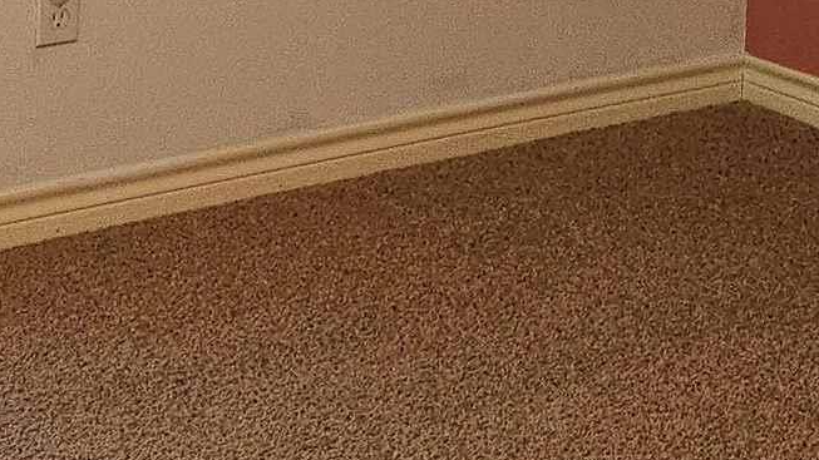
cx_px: 257
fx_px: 2671
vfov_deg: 9.5
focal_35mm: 123
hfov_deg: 17.4
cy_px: -305
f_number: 1.8
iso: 100
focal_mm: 5
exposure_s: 1/60
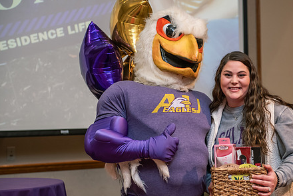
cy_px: 104
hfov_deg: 23.3
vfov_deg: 15.7
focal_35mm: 87
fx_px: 709
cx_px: 191
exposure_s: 1/160
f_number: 3.2
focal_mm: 66
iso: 1600
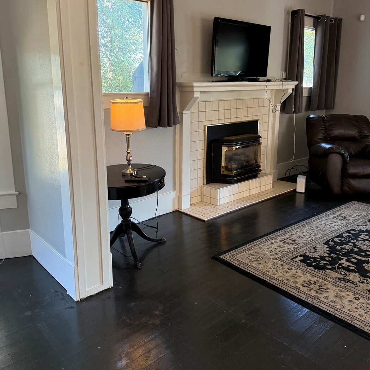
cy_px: 160
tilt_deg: -10.3
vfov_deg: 55.4
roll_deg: -0.4
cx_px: 182
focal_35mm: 29
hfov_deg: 55.6
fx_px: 351
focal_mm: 6.76
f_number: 1.78
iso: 200
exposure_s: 1/72
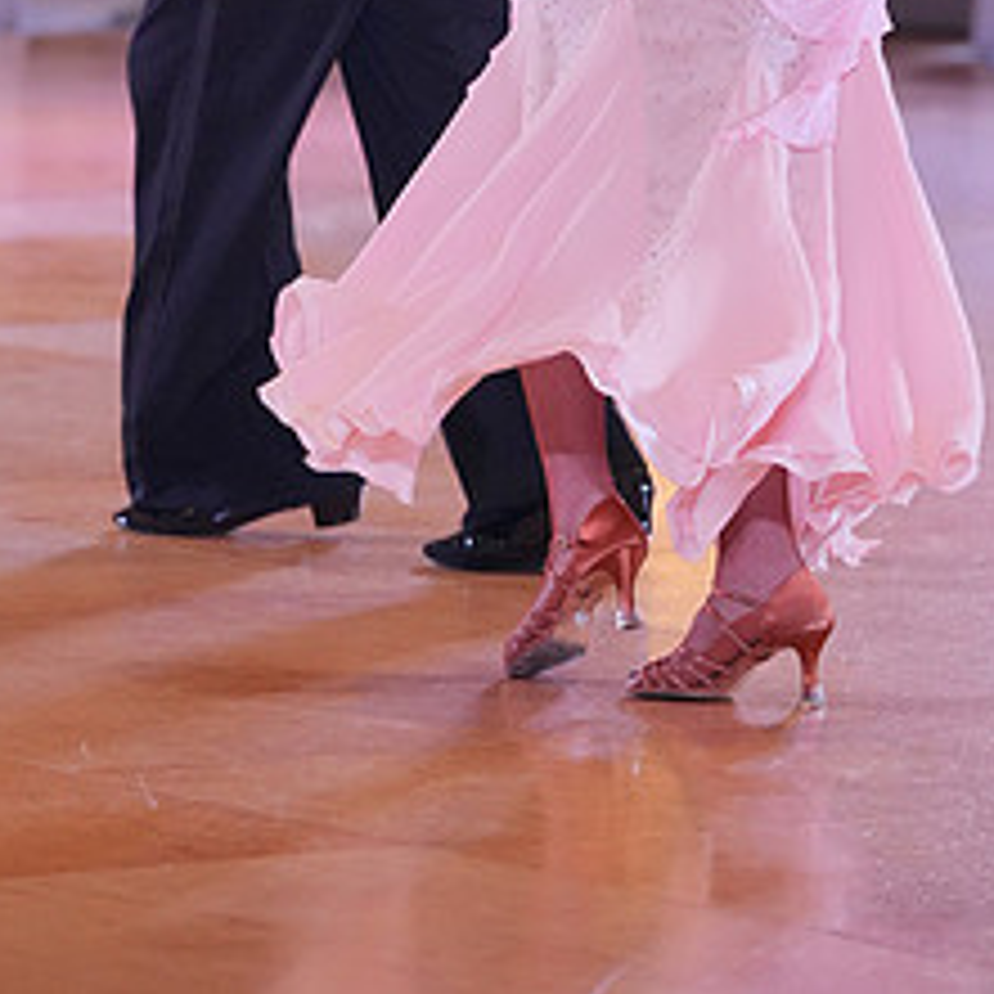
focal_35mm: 332
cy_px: -306
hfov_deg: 5.3
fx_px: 10786
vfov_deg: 5.2
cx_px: 488
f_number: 3.5
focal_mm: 149
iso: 5000
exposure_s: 1/500
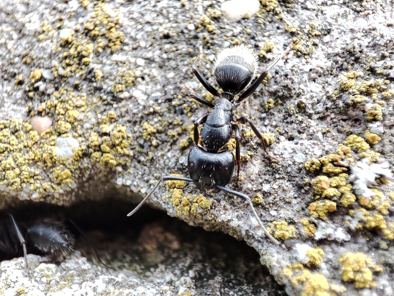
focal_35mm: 23
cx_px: 197
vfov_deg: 58.9
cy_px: 148
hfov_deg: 73.9
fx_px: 262
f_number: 2.4
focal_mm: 4.03
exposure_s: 1/170
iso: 50
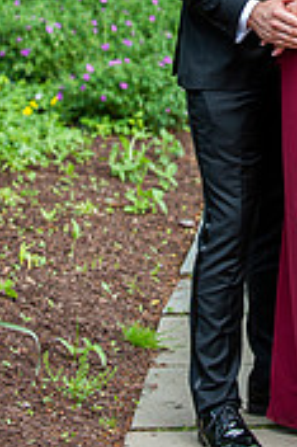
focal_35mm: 200
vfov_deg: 10.2
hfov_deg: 6.8
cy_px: -69
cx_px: 296
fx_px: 2480
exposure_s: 1/500
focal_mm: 78
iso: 640
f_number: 3.5
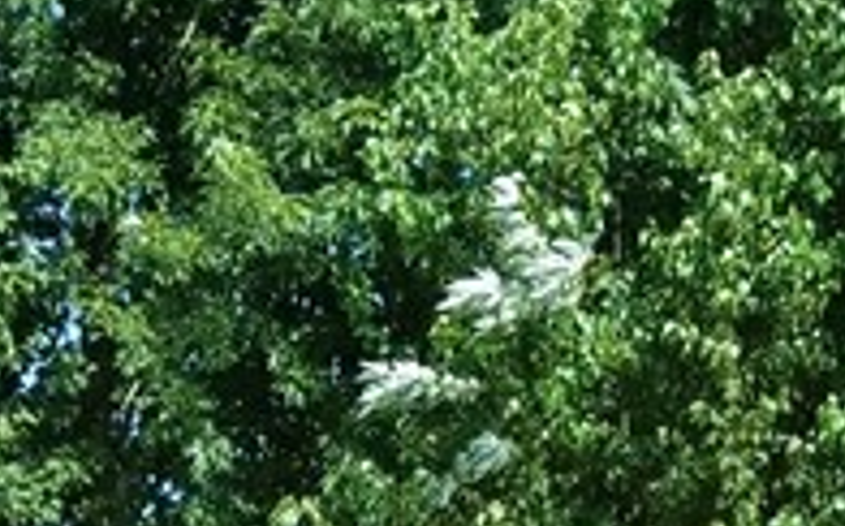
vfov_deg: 8.6
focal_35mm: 144
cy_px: 1082
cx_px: 474
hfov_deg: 14.5
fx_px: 3312
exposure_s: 1/1388
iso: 50
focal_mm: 4.2
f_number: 1.7
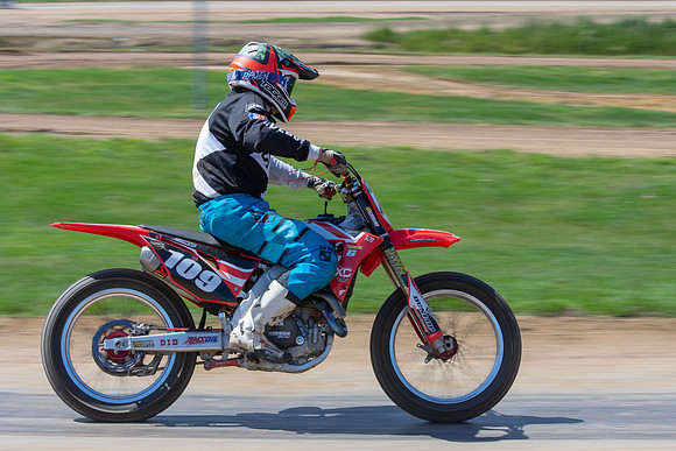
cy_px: 226
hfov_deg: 17.5
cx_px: 338
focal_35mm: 117
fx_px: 2197
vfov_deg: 11.7
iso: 125
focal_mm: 78
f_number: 8
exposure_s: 1/160
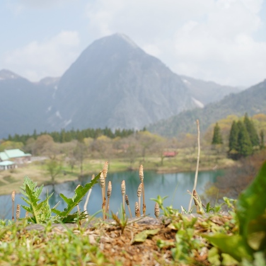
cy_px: 132
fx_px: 445
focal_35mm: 51
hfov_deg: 32.9
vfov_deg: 33.3
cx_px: 81
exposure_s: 1/320
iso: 100
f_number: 5.6
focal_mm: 26.1
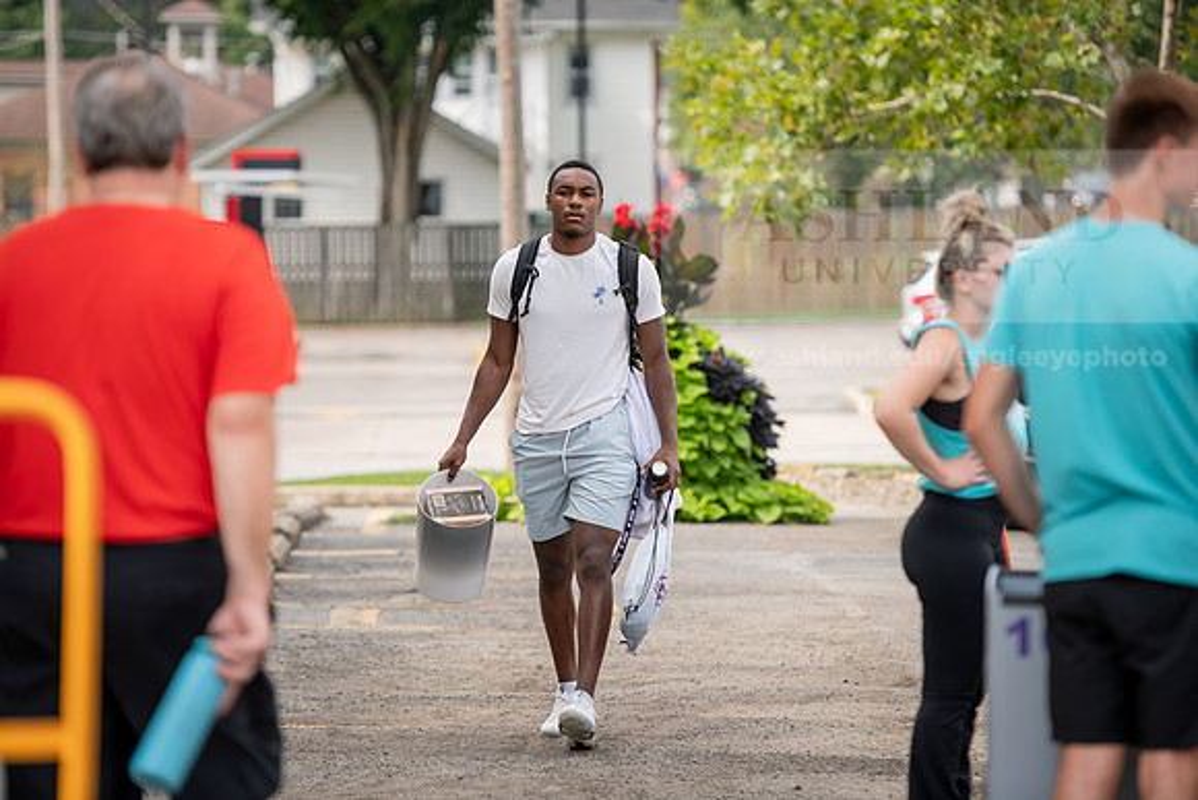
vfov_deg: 8.6
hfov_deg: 12.8
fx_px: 5325
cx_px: 599
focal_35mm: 160
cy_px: 400
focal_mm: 160
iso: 125
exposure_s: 1/800
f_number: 3.2
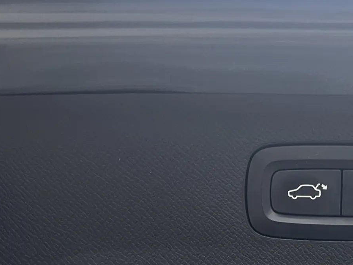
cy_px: 229
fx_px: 622
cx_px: 308
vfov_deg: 23.5
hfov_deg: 30.5
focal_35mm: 61
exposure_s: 1/60
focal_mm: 5.7
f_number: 1.5
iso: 200
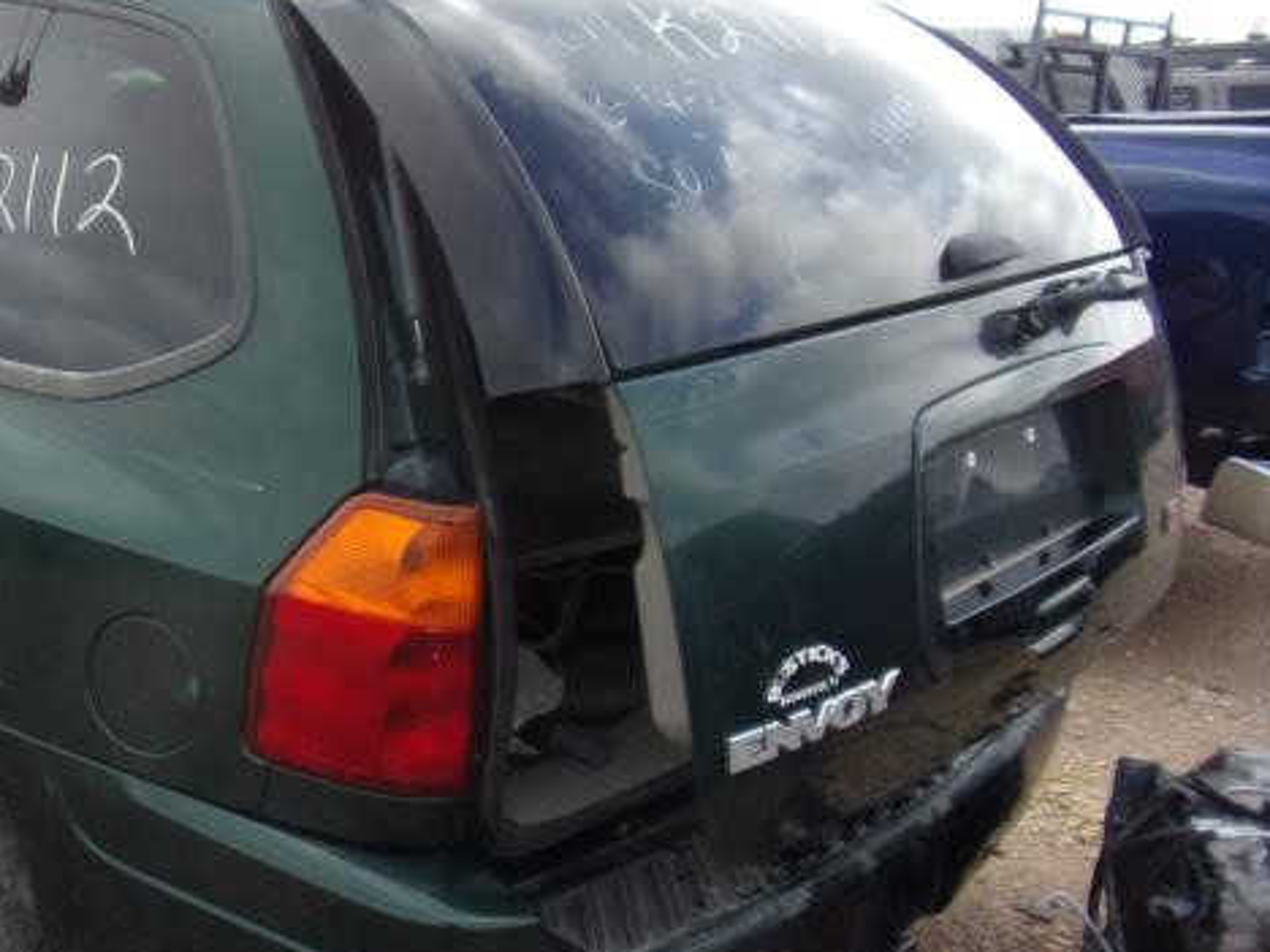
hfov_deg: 43.2
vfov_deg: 35.1
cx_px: 214
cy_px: 483
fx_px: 1504
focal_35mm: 41
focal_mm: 4.3
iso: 80
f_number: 3.3
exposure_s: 1/300
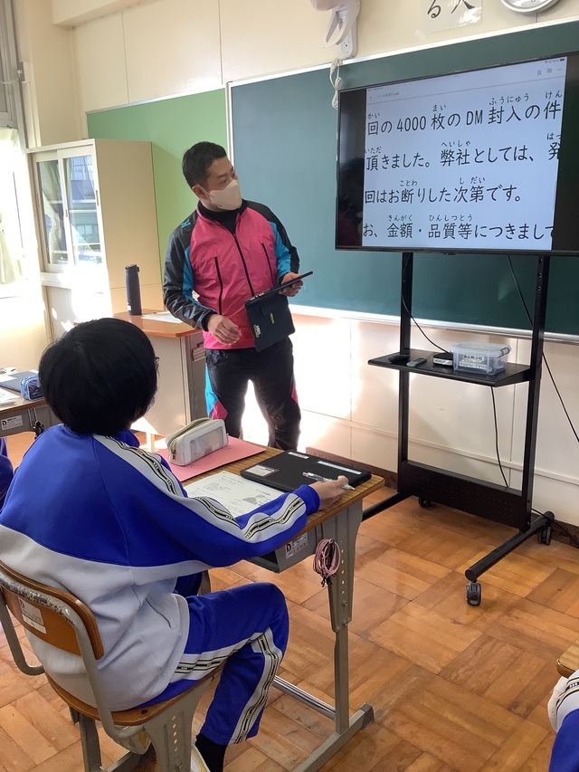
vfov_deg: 58.3
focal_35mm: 31
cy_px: 386
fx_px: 691
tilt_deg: -14.1
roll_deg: +0.7
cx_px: 290
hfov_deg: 45.5
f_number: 2.4
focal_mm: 3.3
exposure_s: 1/120
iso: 80
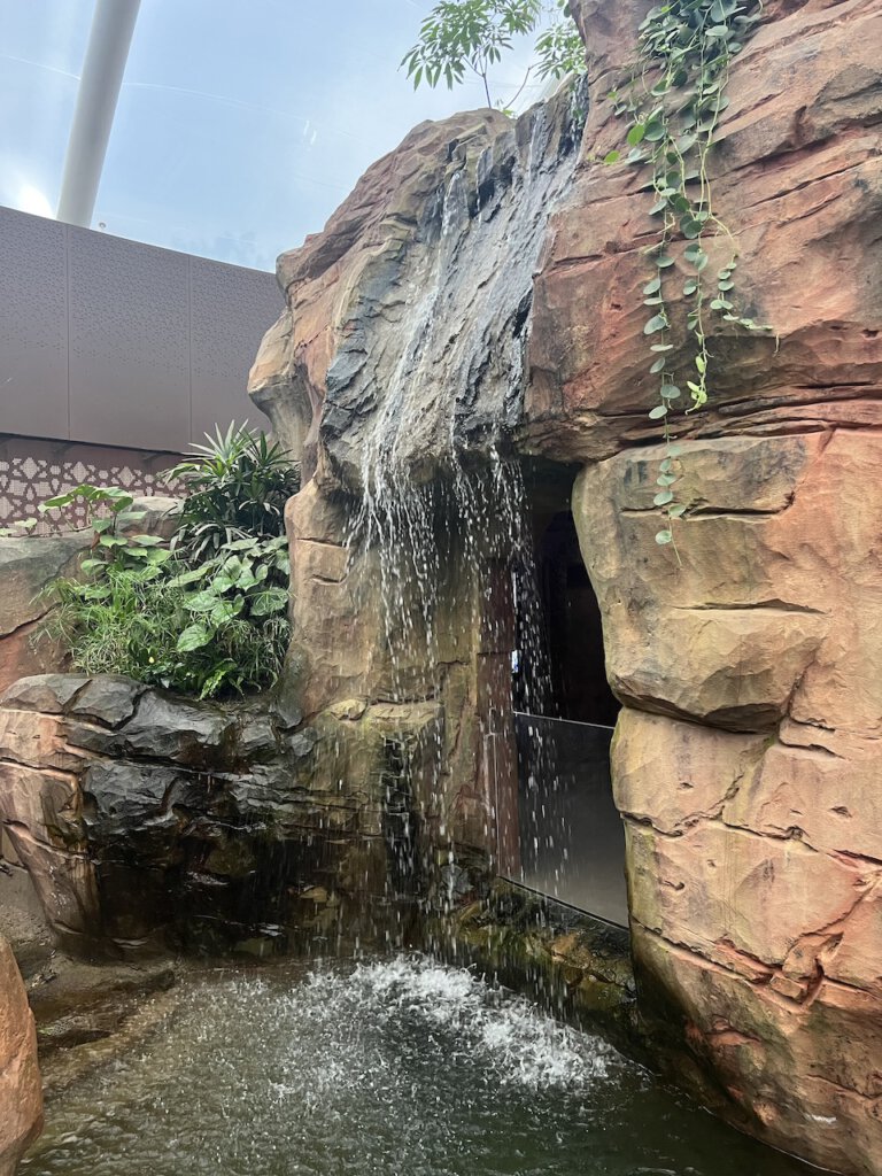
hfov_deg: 53.1
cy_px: 588
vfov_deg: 67.3
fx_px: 883
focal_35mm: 26
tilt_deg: +3.0
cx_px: 441
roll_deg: +0.4
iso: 250
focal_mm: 5.7
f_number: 1.5
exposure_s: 1/60
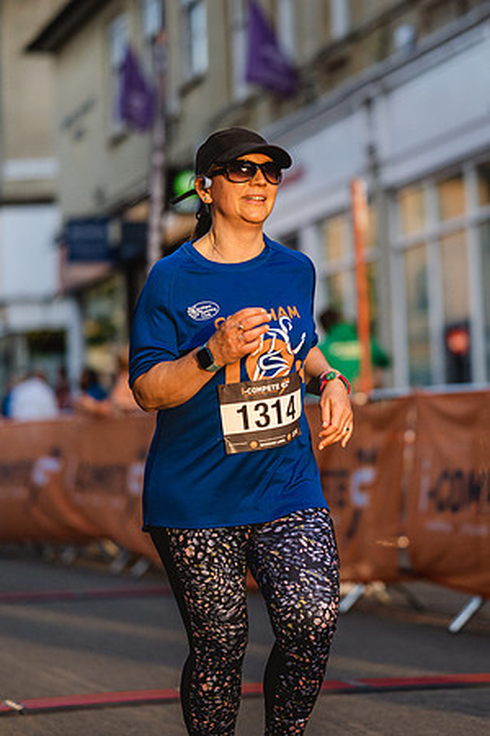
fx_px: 2710
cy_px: 354
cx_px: 372
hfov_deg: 10.3
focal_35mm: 133
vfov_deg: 15.4
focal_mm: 85
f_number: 1.8
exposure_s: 1/3200
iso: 640
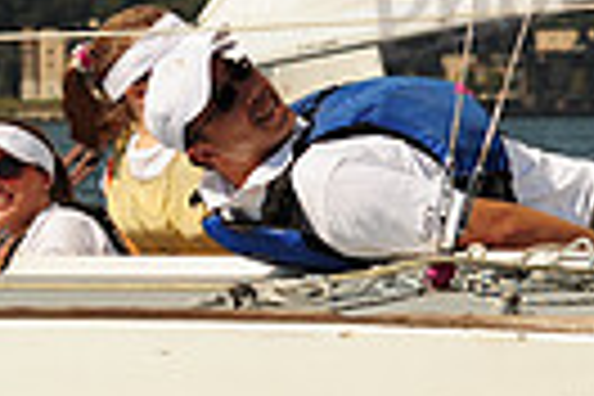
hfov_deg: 6.3
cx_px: 135
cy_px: 243
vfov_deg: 4.2
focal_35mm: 329
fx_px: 5428
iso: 320
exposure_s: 1/1250
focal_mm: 75
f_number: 5.6
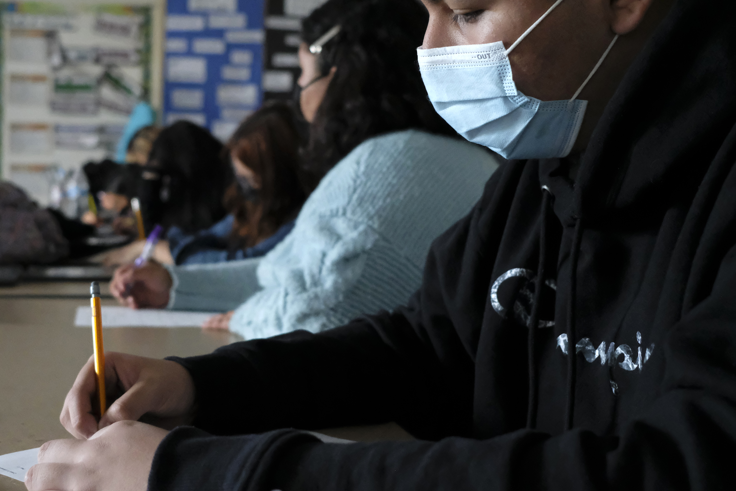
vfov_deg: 26.5
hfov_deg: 38.4
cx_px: 244
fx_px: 1043
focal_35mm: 51
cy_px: 214
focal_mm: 23
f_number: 2.8
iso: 8000
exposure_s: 1/125
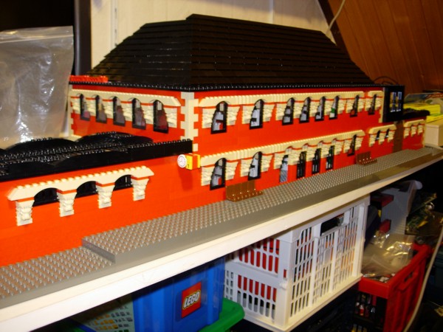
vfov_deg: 37.7
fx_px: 486
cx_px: 222
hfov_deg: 49.0
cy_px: 166
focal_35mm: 38
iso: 79
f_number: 2.8
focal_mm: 7.8
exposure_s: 1/2.4
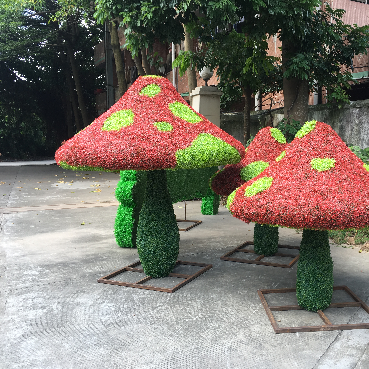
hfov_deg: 46.4
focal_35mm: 35
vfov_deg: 47.2
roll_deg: -0.3
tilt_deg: -4.7
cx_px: 249
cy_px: 183
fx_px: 422
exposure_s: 1/139
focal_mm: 4.15
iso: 25
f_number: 2.2
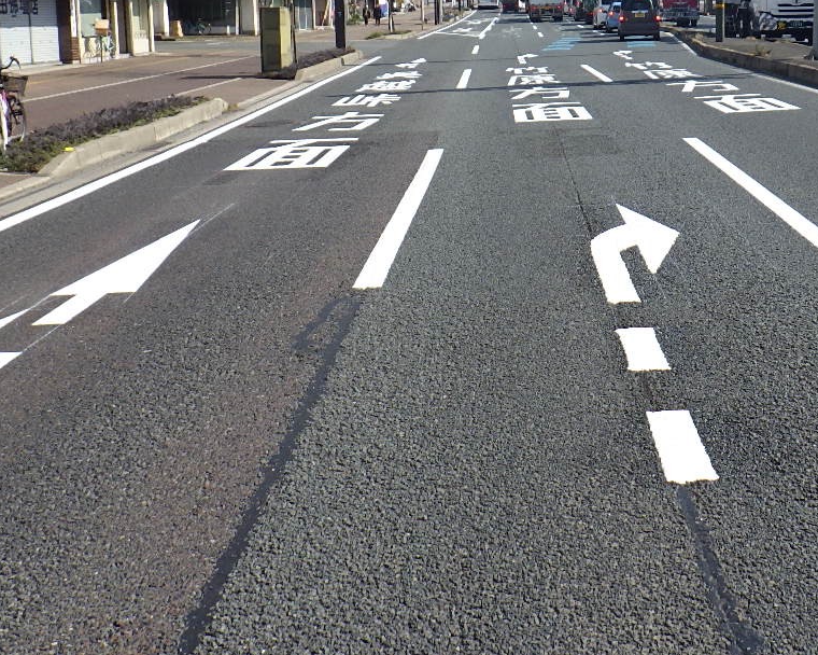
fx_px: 1114
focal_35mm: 46
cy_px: 153
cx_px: 583
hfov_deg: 39.5
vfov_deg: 32.1
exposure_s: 1/800
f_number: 4.2
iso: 125
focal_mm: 5
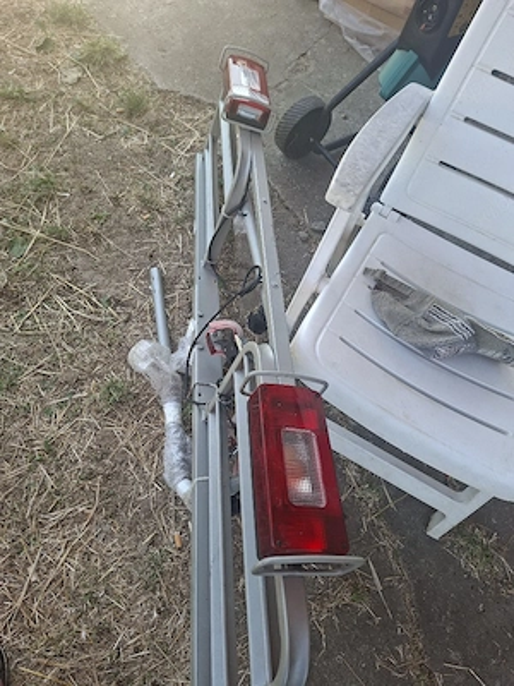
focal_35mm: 23
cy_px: 343
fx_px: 455
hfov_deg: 58.9
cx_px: 257
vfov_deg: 73.9
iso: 50
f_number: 1.8
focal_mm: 5.54
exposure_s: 1/145
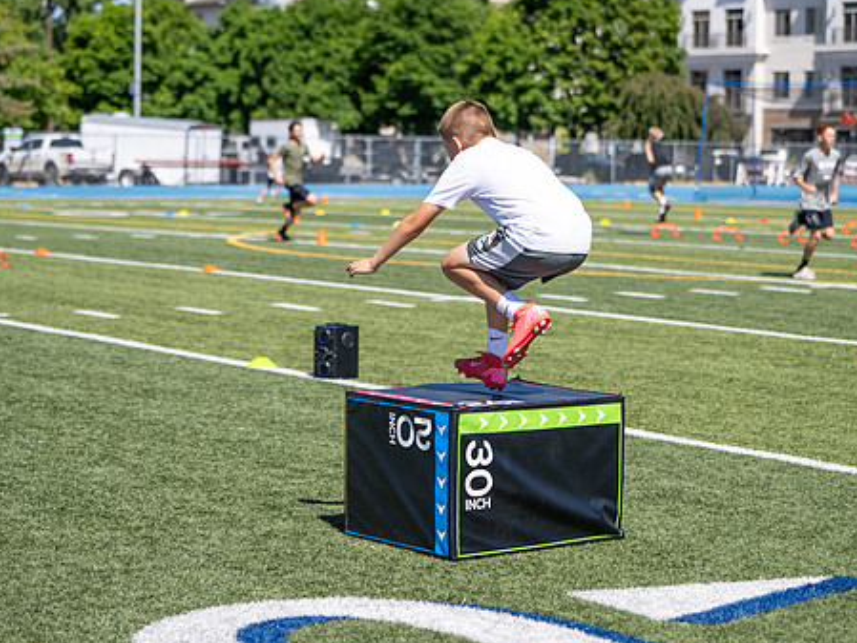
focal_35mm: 88
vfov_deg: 16.8
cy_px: 308
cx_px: 429
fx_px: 2179
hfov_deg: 22.2
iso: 50
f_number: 3.2
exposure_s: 1/800
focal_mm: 70
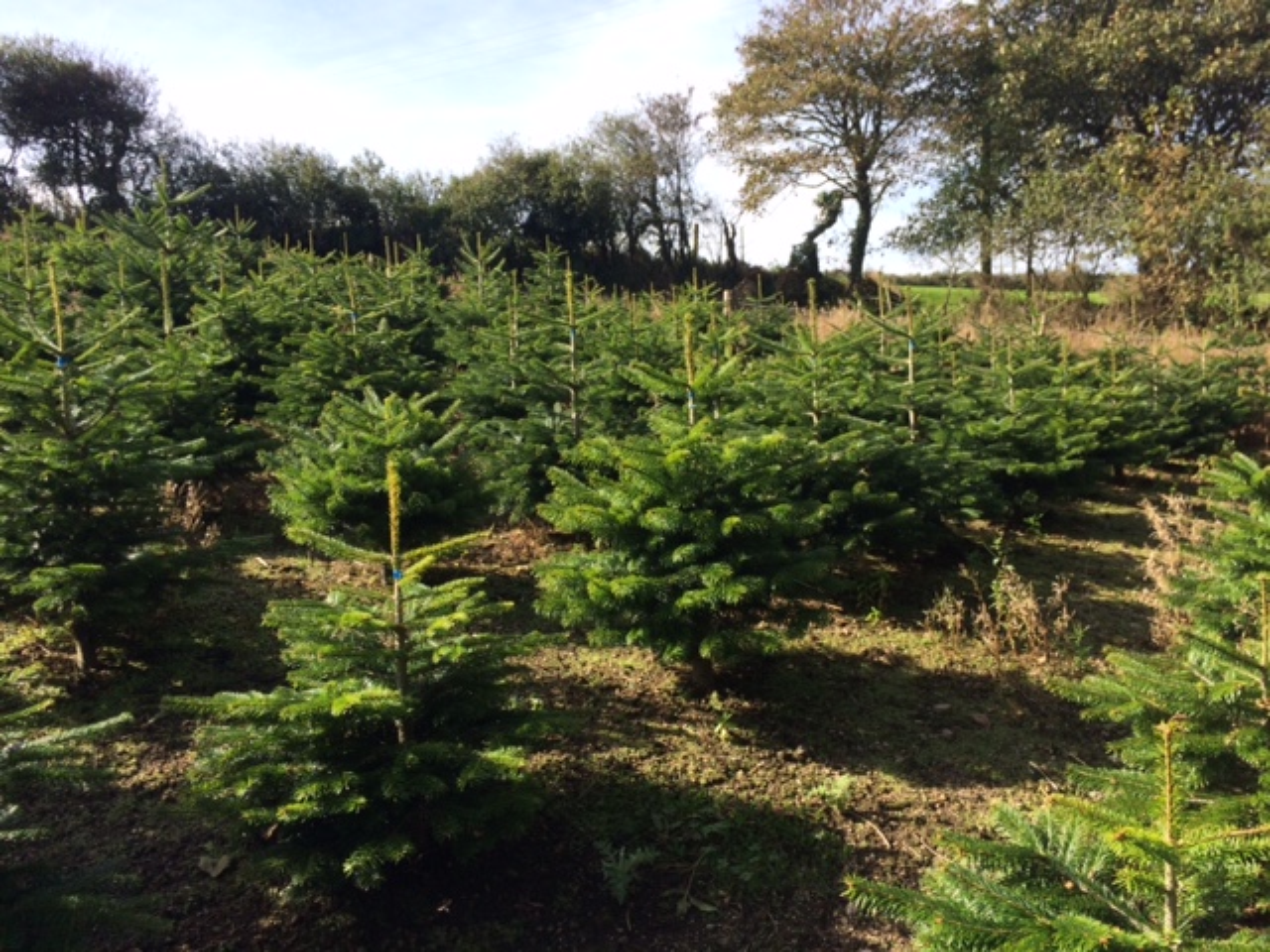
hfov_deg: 61.7
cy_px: 476
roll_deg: +4.2
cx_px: 635
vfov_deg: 48.2
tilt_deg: -2.2
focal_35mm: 29
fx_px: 1064
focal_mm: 4.15
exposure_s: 1/873
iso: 32
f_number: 2.2
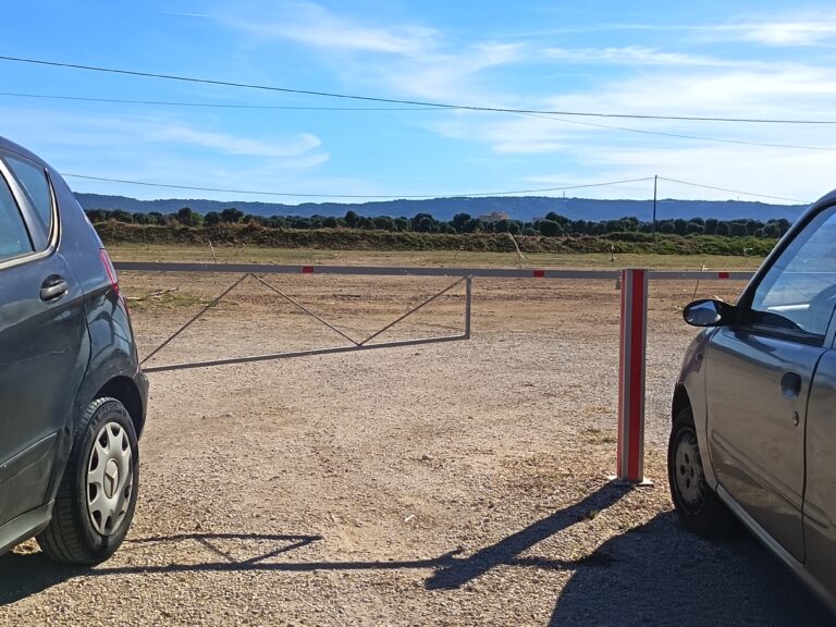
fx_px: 1087
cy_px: 314
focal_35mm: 45
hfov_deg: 42.1
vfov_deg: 32.2
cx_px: 418
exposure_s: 1/838
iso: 100
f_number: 1.75
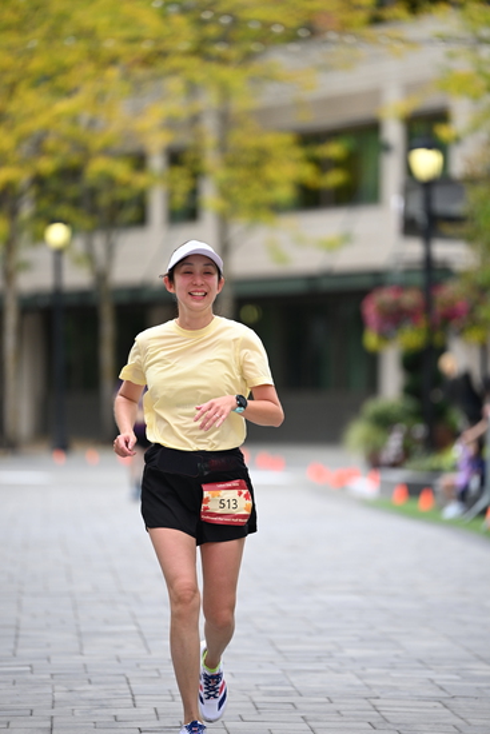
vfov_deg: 10.5
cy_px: 367
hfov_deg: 7.0
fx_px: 3978
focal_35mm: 195
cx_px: 245
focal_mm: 195
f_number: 2.8
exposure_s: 1/2000
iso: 640
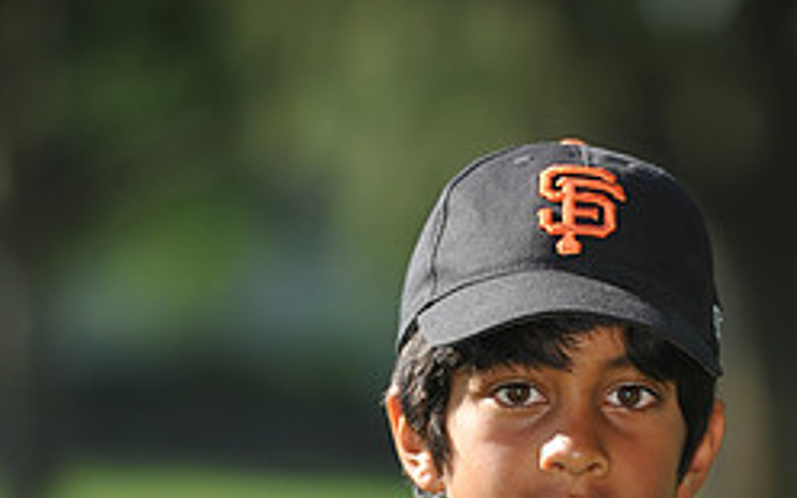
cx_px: 575
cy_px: 736
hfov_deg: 4.8
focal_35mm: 441
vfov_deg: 3.0
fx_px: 9579
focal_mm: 185
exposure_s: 1/800
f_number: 4
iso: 200
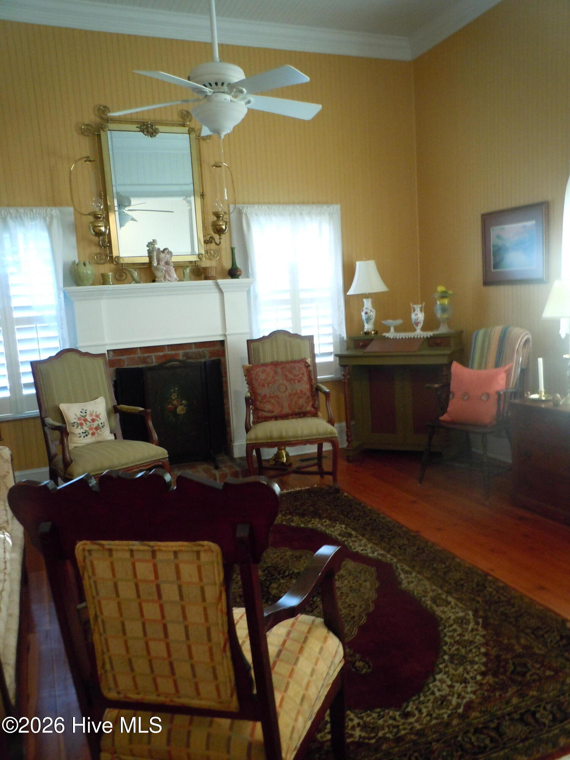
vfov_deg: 63.4
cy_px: 380
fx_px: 615
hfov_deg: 49.7
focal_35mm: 28
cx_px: 285
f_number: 3.7
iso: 400
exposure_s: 1/10
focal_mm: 5
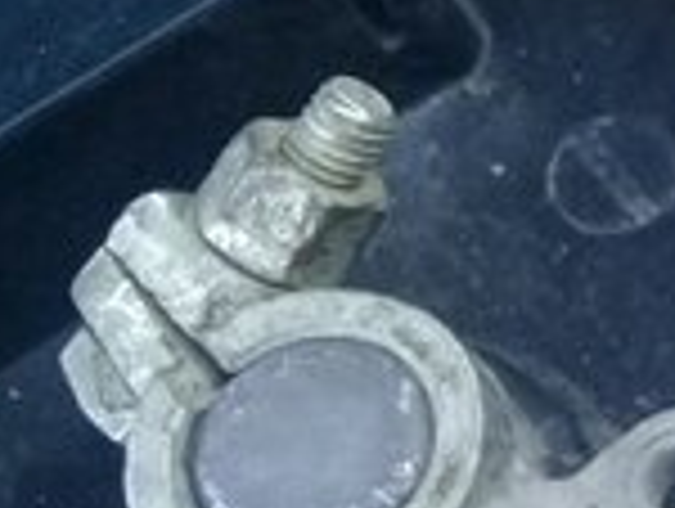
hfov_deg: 12.4
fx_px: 2656
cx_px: 1436
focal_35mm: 136
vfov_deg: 10.9
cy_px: 303
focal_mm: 3.3
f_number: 2.2
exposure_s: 1/33
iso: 100
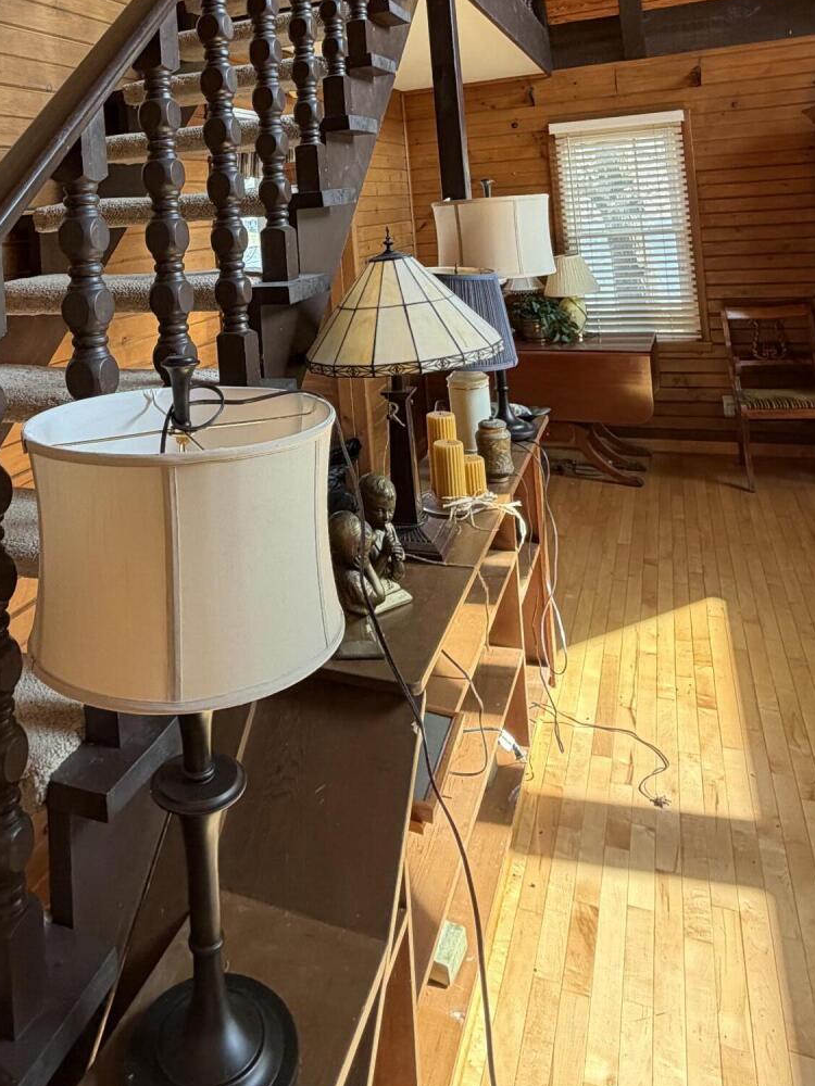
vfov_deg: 57.7
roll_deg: +3.5
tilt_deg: +2.8
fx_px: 879
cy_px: 189
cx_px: 252
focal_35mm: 28
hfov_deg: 48.6
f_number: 2.2
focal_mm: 2.22
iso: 200
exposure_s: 1/121
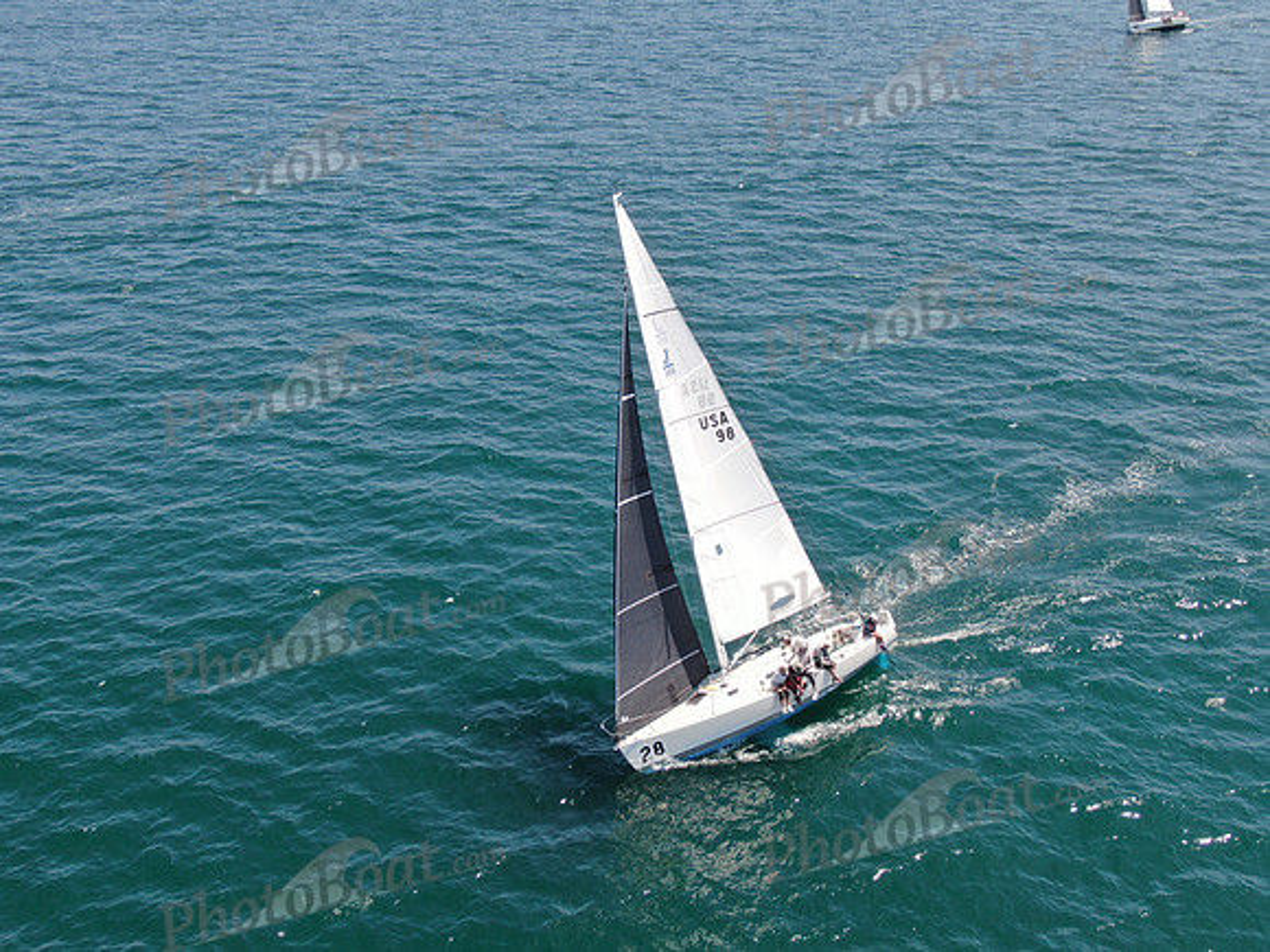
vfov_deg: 33.6
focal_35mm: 43
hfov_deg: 43.9
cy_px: 476
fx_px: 1578
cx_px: 635
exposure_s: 1/640
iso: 100
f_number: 3.6
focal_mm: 7.39
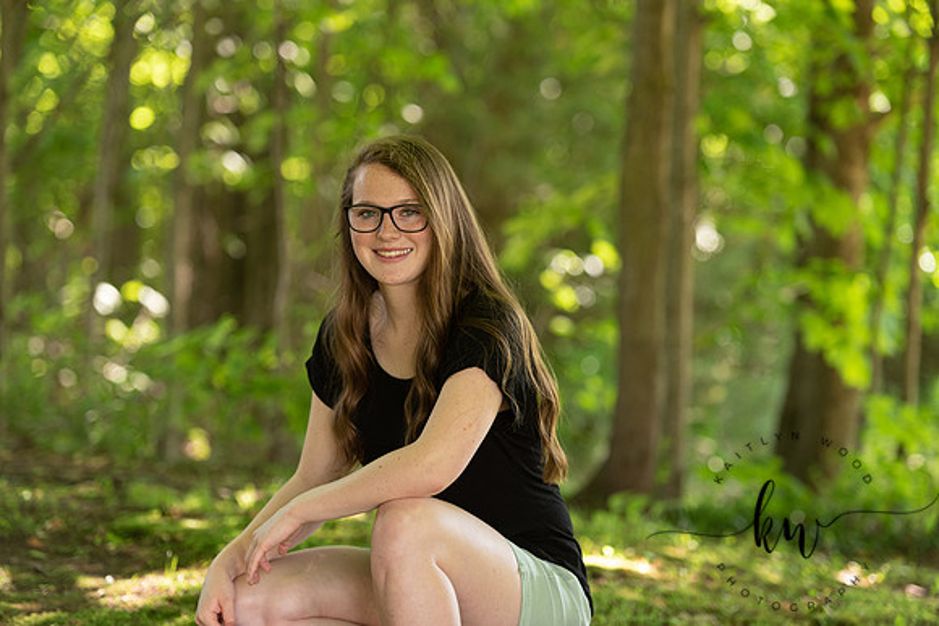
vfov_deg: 11.8
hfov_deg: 17.6
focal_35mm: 116
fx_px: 3030
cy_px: 313
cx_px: 470
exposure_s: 1/200
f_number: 2.8
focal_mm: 116
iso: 400
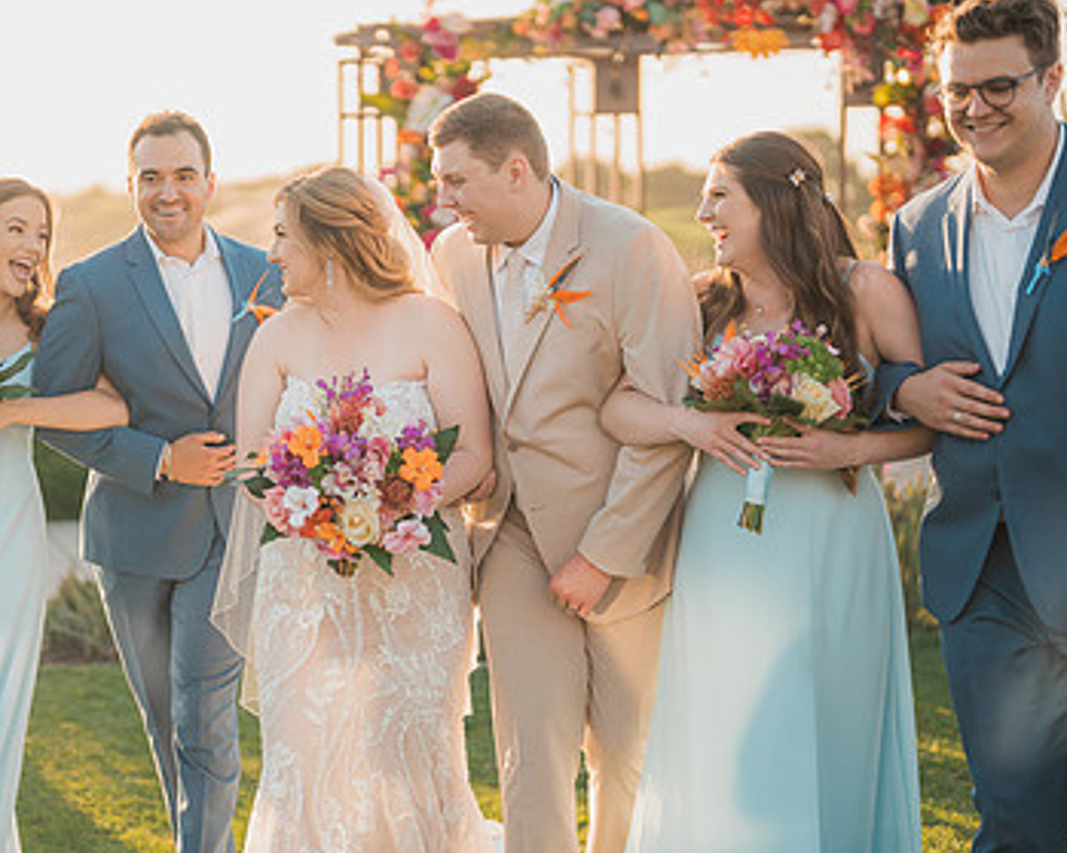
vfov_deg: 19.7
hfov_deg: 24.3
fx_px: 2462
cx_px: 303
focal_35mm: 78
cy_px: 433
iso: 200
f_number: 1.2
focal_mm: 50
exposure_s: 1/3200
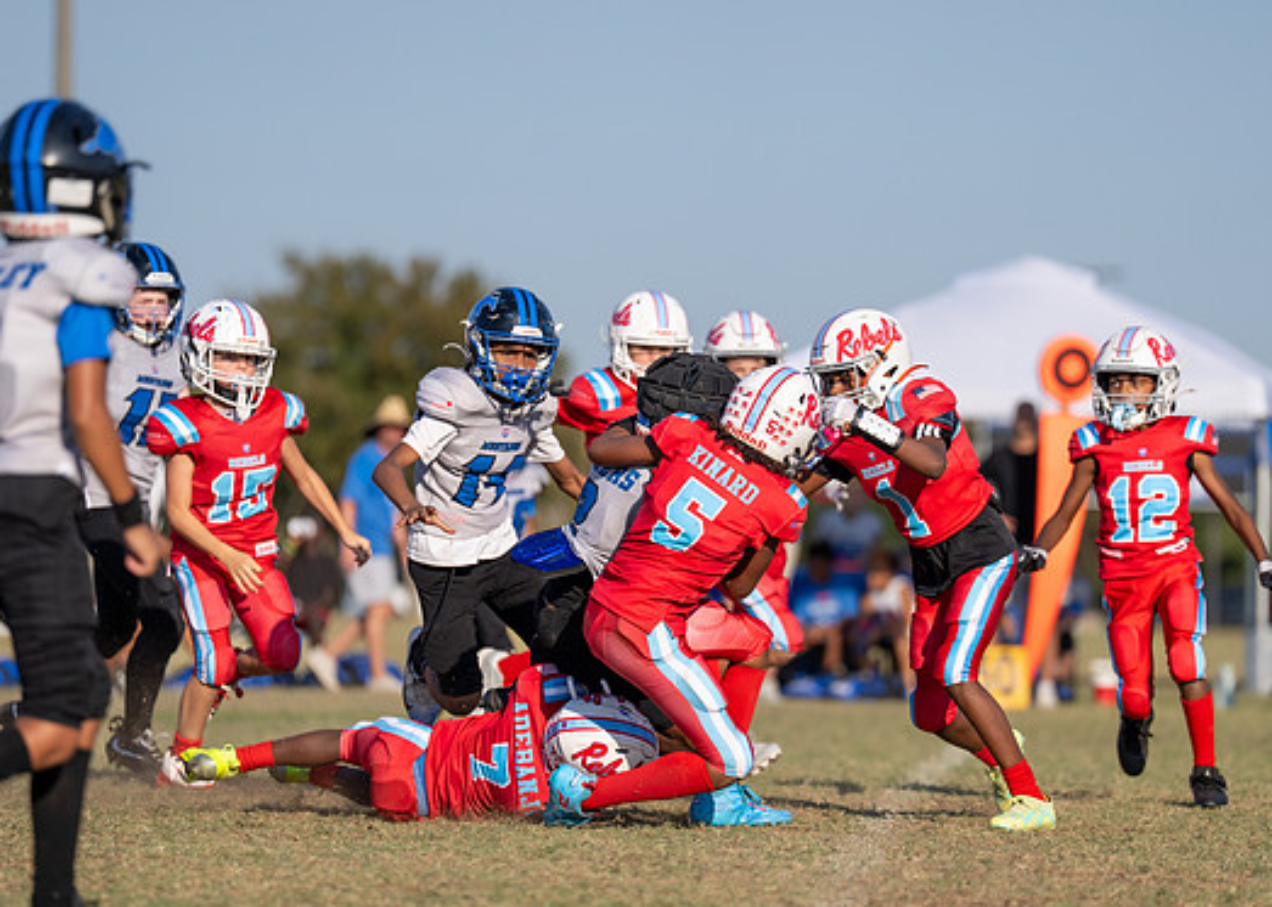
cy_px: 483
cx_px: 745
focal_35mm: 243
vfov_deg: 5.9
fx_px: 8774
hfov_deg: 8.3
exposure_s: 1/3200
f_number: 3.2
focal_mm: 200
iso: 125
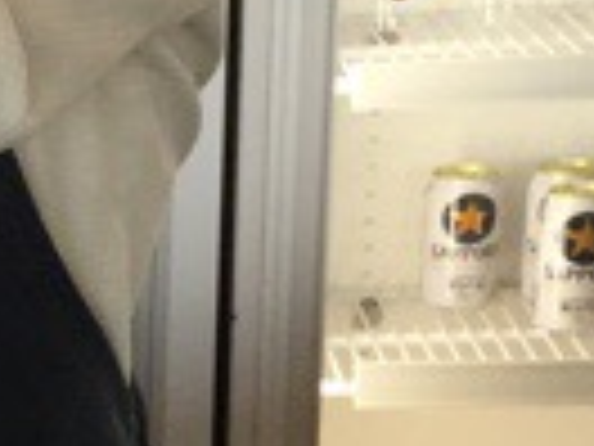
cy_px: 635
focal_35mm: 150
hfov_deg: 11.5
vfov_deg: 9.6
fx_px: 2574
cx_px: -684
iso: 25
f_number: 2.4
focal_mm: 3.3
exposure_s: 1/30
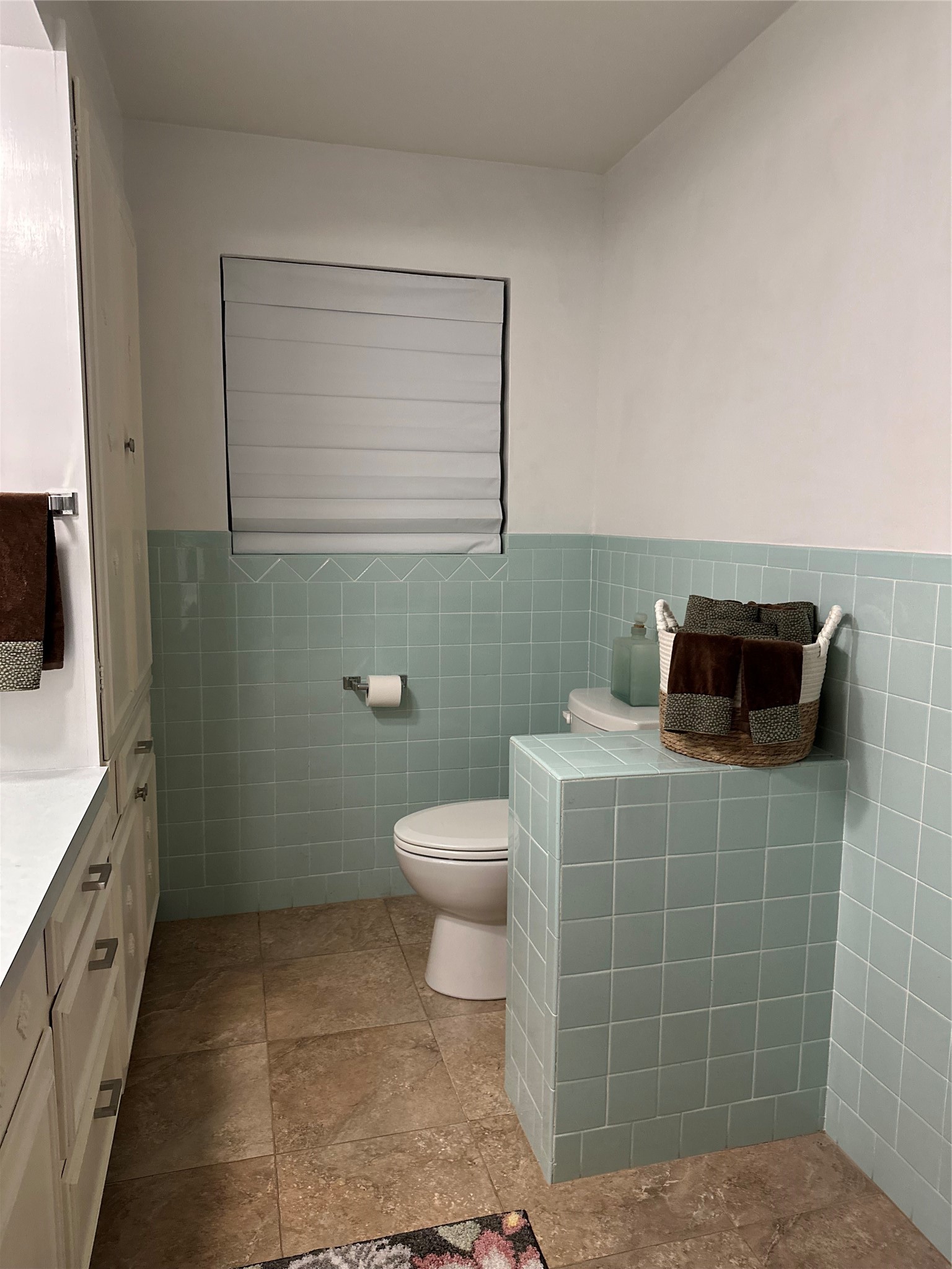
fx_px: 880
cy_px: 634
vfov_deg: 71.6
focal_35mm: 24
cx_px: 476
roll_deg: -0.8
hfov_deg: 56.8
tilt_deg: -7.1
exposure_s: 1/60
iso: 400
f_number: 1.78
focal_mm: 6.86
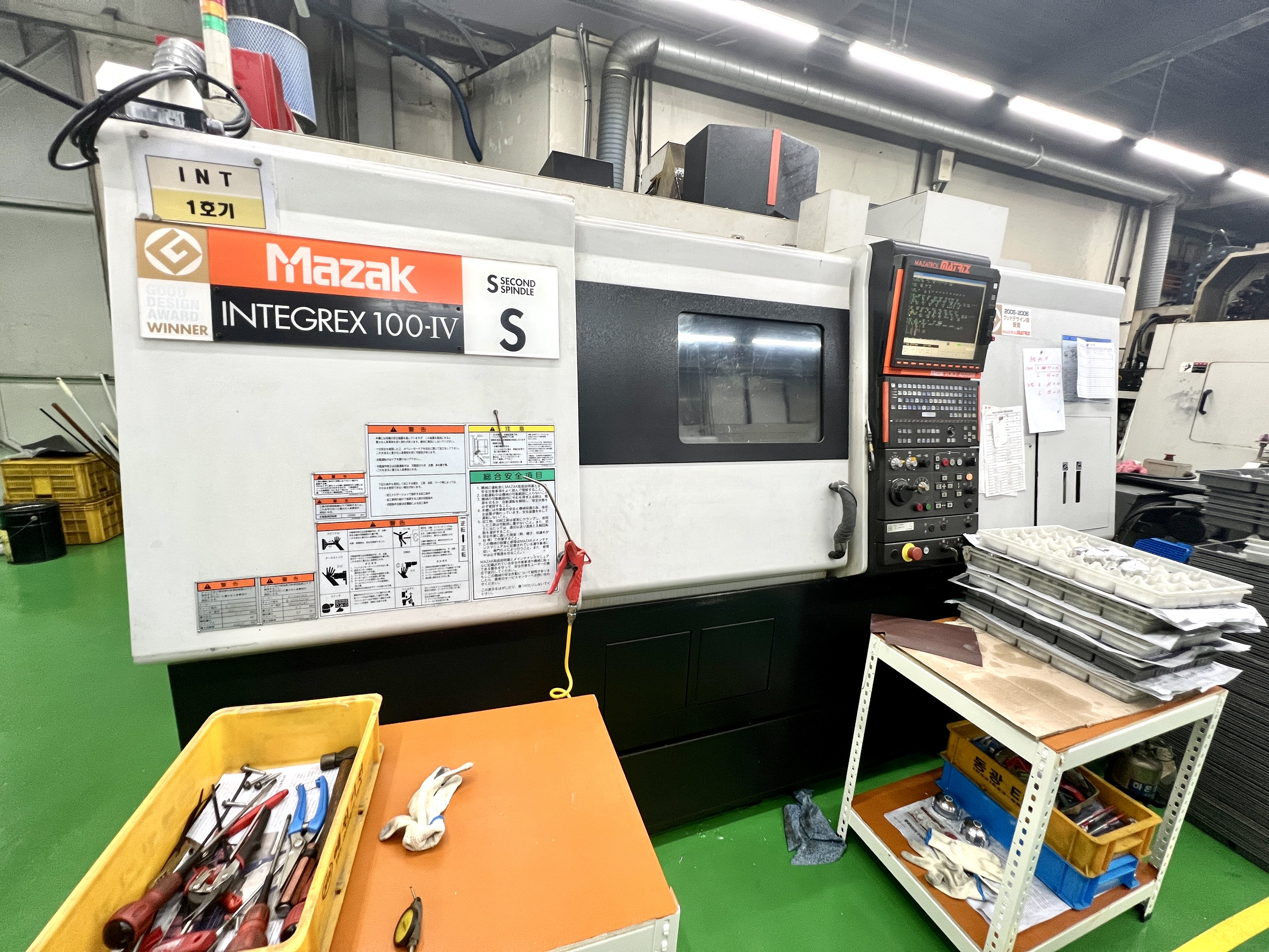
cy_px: 476
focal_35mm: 13
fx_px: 477
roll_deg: -2.4
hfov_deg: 106.2
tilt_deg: -11.4
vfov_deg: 89.9
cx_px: 634
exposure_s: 1/120
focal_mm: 1.57
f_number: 1.8
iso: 160
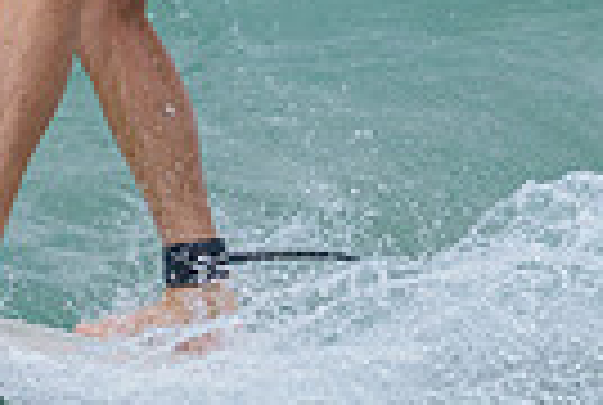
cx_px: -2
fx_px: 29327
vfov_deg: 0.8
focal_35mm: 1747
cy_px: -299
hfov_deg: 1.2
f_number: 5.6
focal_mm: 330
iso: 560
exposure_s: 1/2000
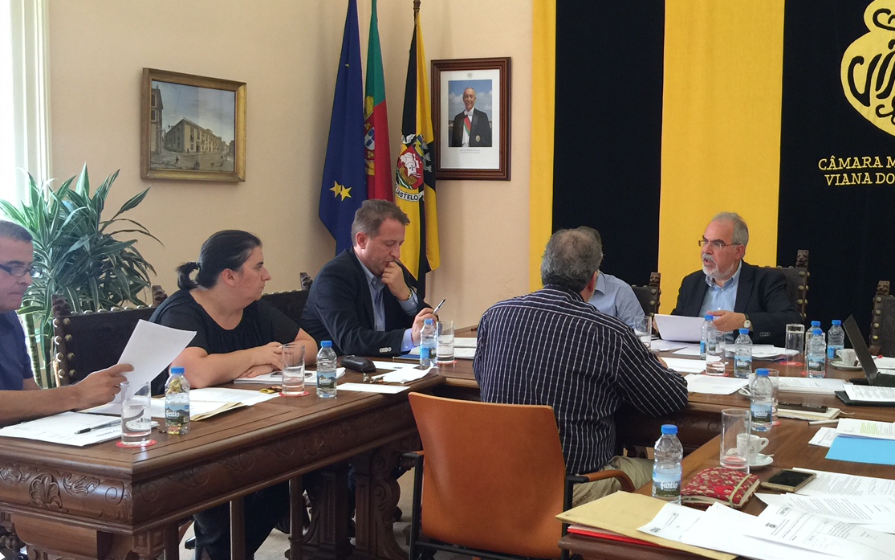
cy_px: 297
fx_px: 1098
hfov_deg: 44.0
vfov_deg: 28.6
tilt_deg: -5.0
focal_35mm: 45
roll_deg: -2.3
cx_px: 555
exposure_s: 1/33
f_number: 2.2
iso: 64
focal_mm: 4.15
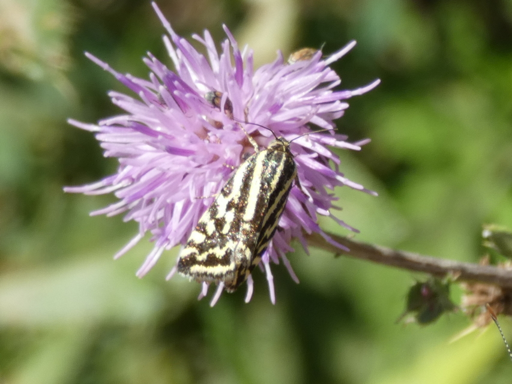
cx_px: 256
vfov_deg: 11.0
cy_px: 192
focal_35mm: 135
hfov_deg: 14.6
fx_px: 1997
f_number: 5.3
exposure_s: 1/125
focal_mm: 24.2
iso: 80
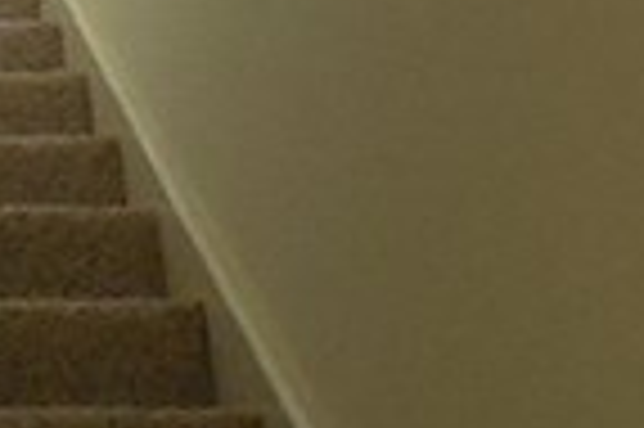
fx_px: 3323
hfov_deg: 10.6
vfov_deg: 7.2
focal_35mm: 186
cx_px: -405
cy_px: -216
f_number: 3.3
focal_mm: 4.5
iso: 400
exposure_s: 1/6
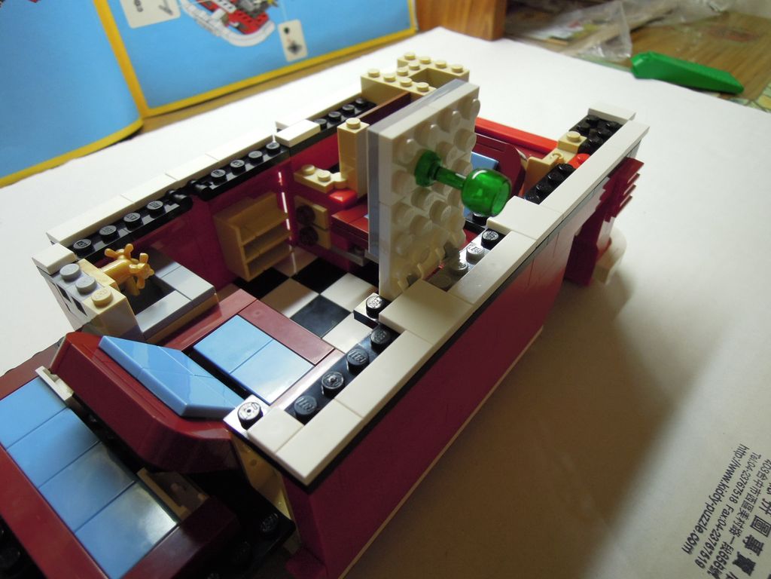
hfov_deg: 71.6
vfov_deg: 56.8
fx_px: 535
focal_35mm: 24
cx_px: 386
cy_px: 290
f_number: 2.2
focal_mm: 4.3
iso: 360
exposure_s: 1/60
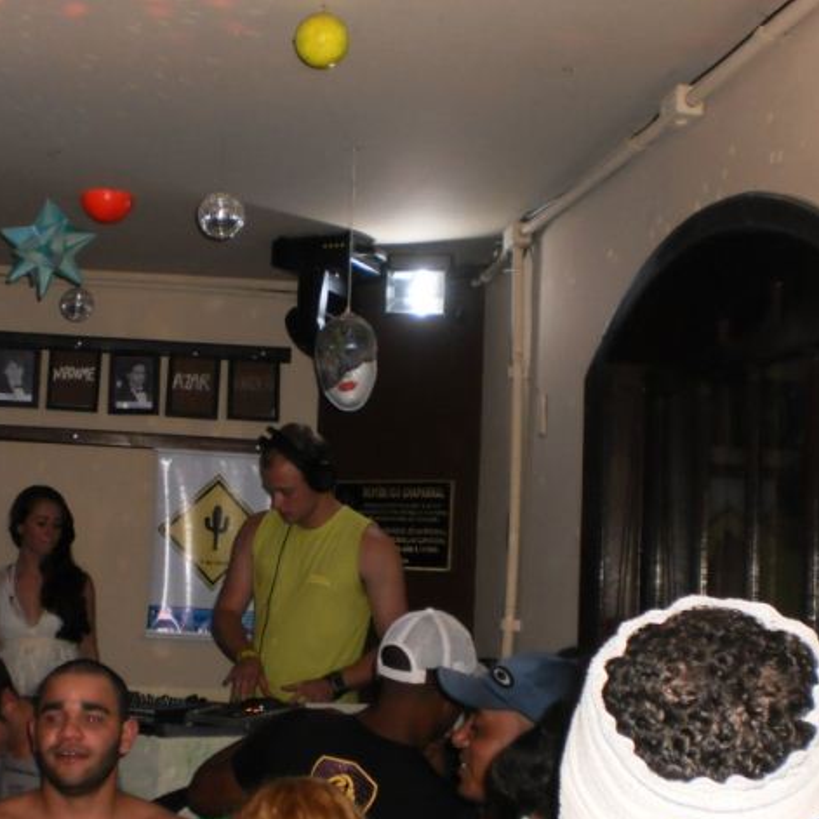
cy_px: 436
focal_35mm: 54
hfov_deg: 31.3
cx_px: 242
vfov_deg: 31.6
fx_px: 1445
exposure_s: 1/30
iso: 200
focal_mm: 6.3
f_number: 3.1
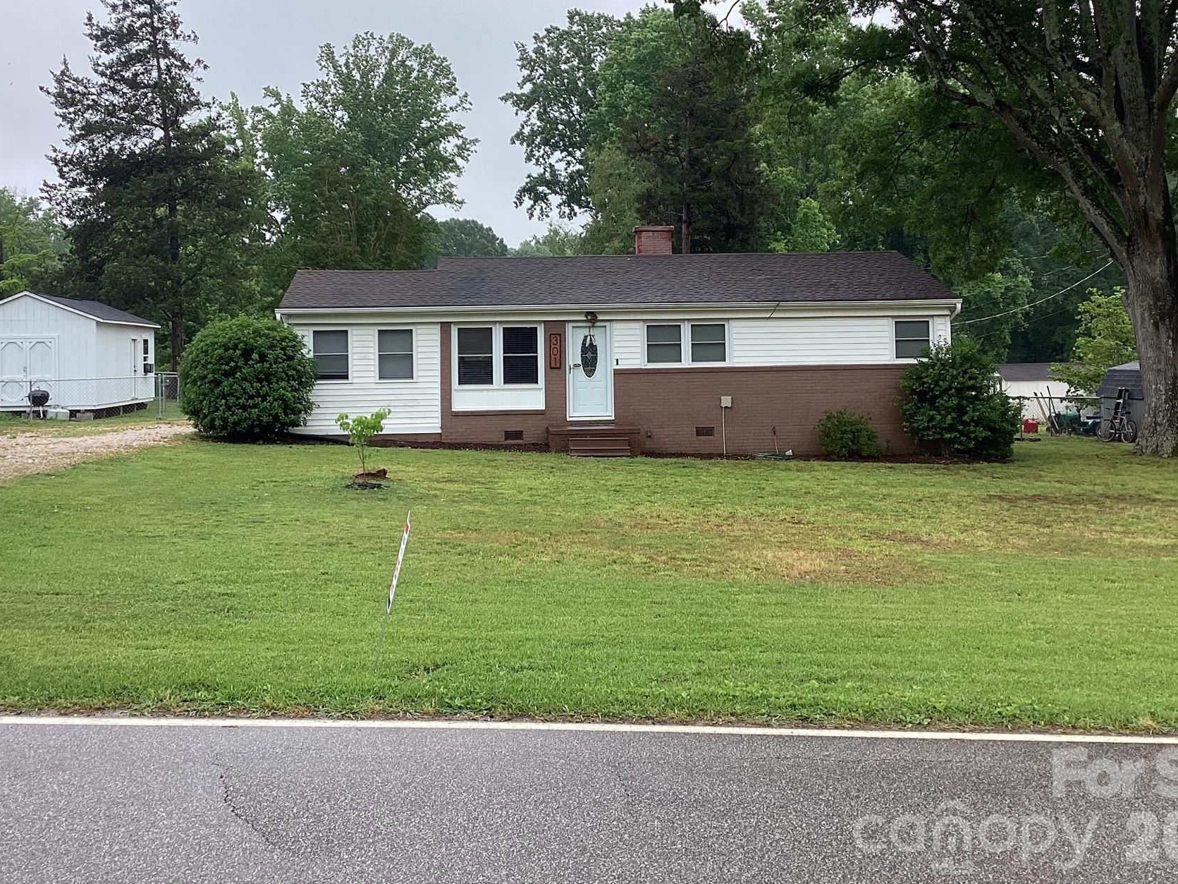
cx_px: 556
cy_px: 345
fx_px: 1293
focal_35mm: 38
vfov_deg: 37.5
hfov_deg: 49.0
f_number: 2.4
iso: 25
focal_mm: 3.3
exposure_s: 1/488
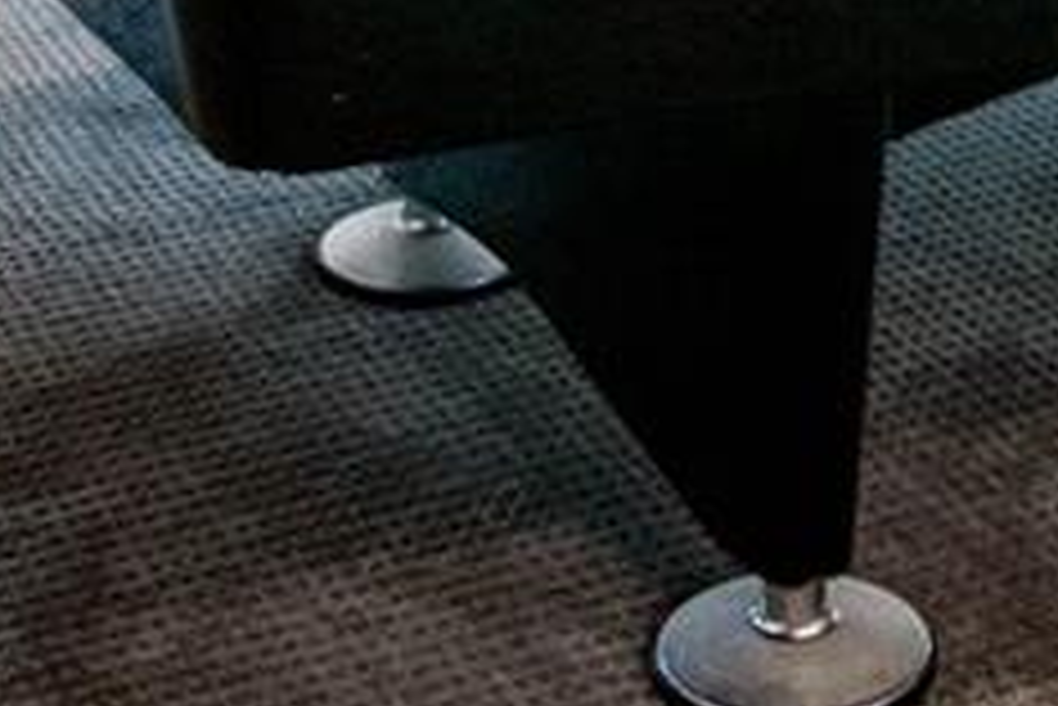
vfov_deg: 10.1
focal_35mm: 109
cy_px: -1248
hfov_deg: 18.5
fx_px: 3205
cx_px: 873
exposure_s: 1/25
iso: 1000
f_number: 6.3
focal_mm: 16
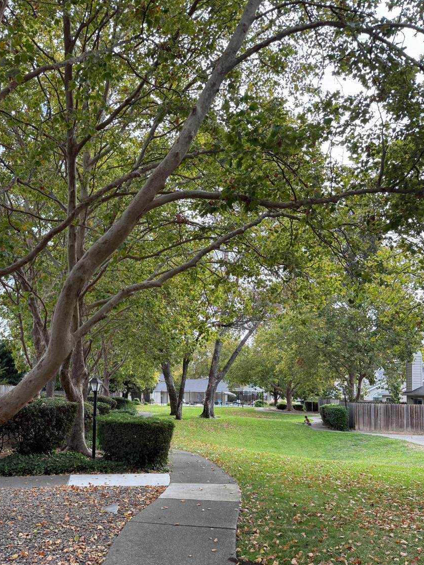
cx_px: 156
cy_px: 368
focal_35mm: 32
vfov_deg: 55.8
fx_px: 522
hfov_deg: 43.8
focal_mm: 6.76
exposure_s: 1/858
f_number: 1.78
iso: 100
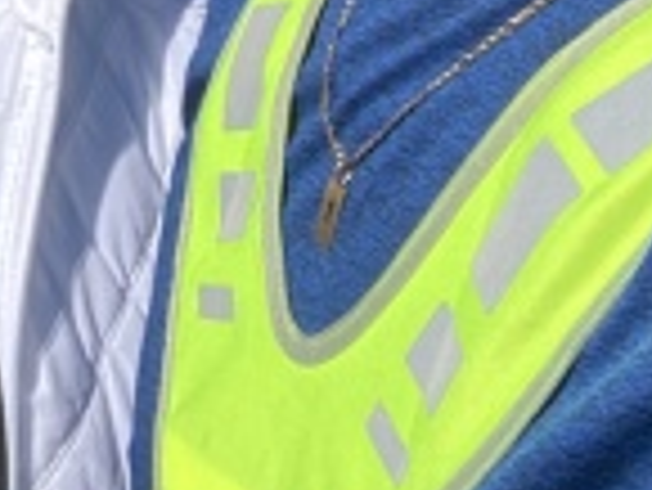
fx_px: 2394
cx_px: -517
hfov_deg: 13.8
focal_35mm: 127
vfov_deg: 10.4
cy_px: -611
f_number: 2.2
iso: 25
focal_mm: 2.71
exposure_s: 1/831
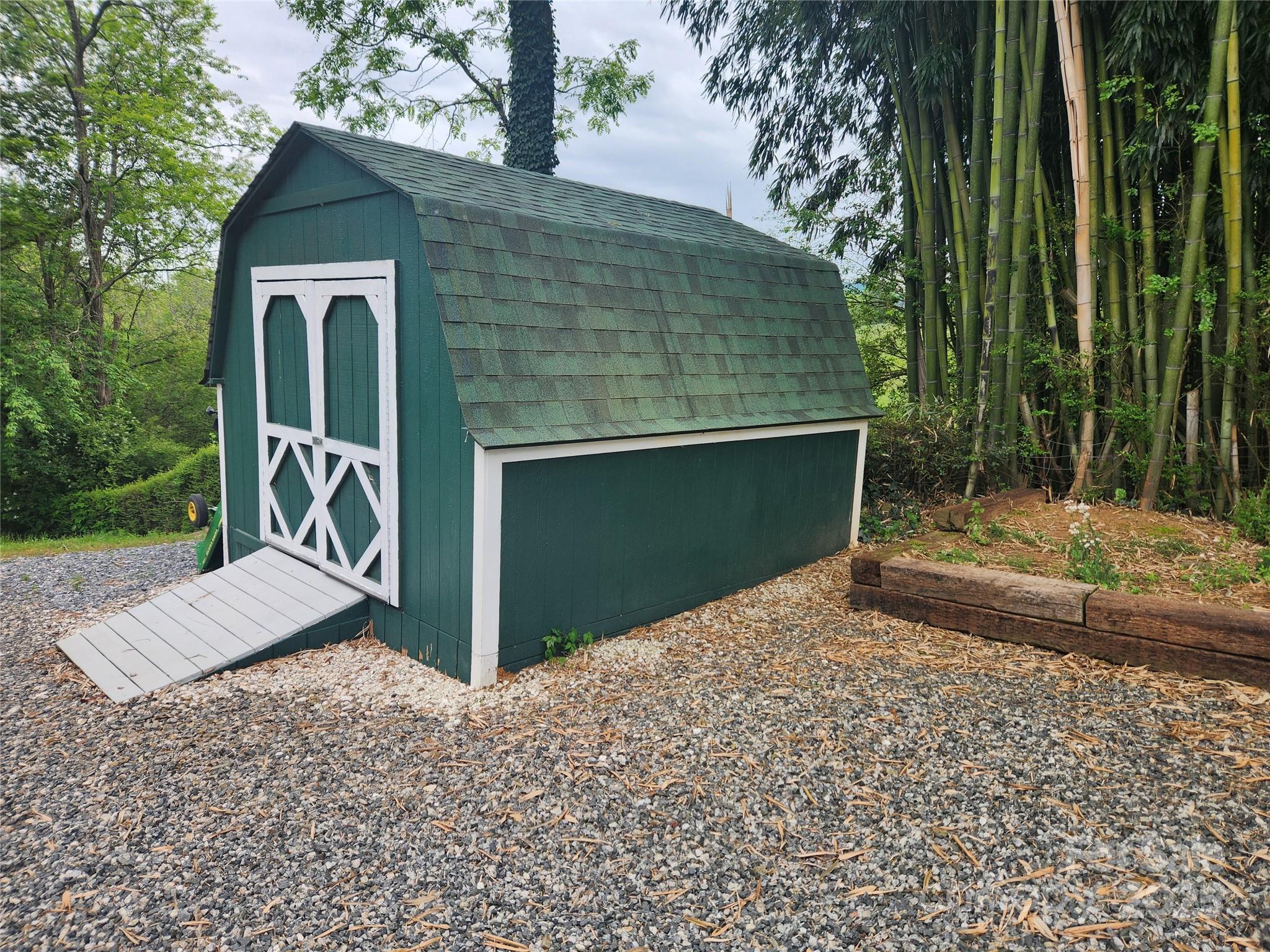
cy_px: 476
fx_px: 844
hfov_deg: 73.9
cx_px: 635
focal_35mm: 23
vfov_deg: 58.9
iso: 20
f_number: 1.8
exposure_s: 1/523
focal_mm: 5.4
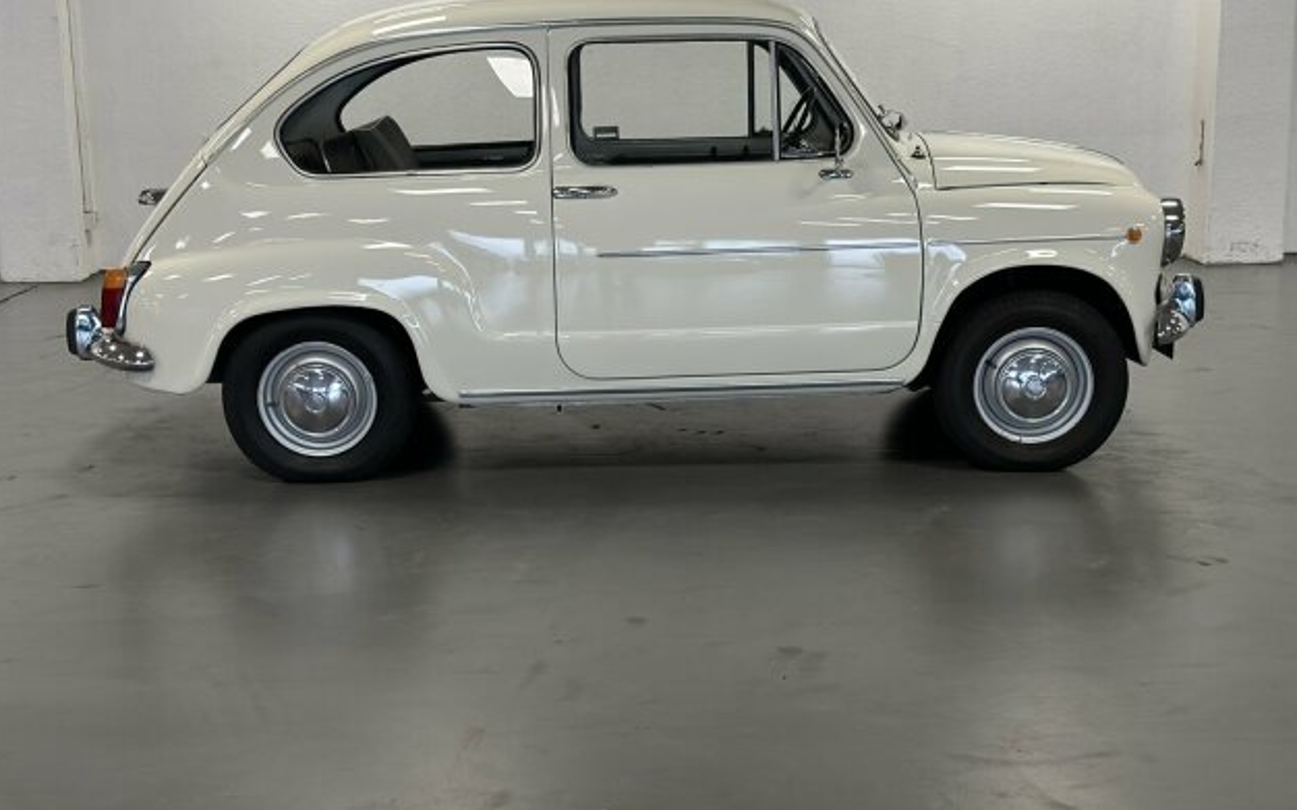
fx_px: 1838
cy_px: 381
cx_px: 653
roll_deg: +0.8
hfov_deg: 38.9
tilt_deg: -11.1
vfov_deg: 24.9
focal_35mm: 52
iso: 125
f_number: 1.78
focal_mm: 6.86
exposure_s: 1/89
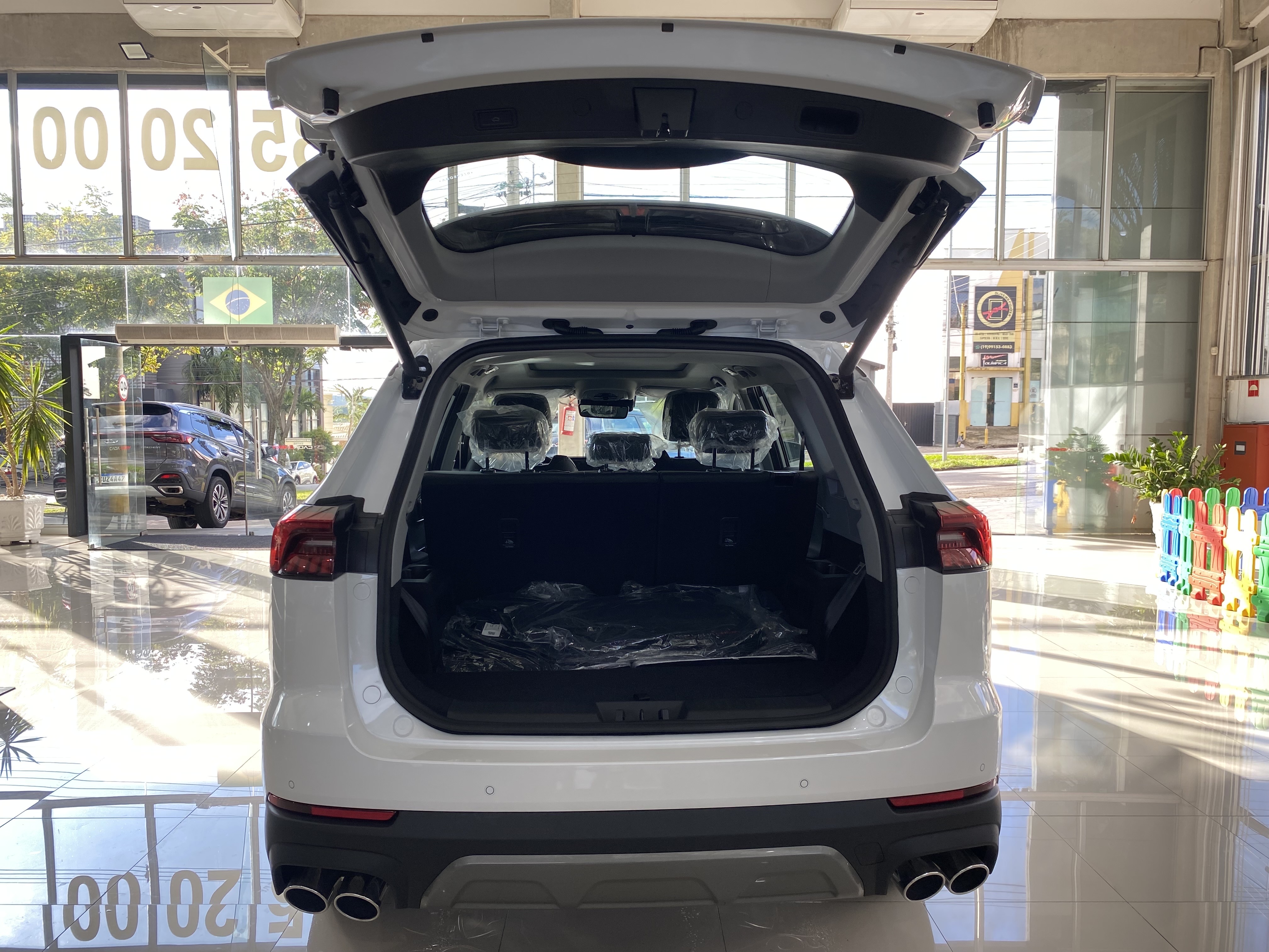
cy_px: 476
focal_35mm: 26
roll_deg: +0.1
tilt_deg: -4.6
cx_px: 634
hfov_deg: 67.3
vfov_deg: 53.1
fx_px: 953
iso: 32
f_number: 1.8
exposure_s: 1/446
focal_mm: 4.25
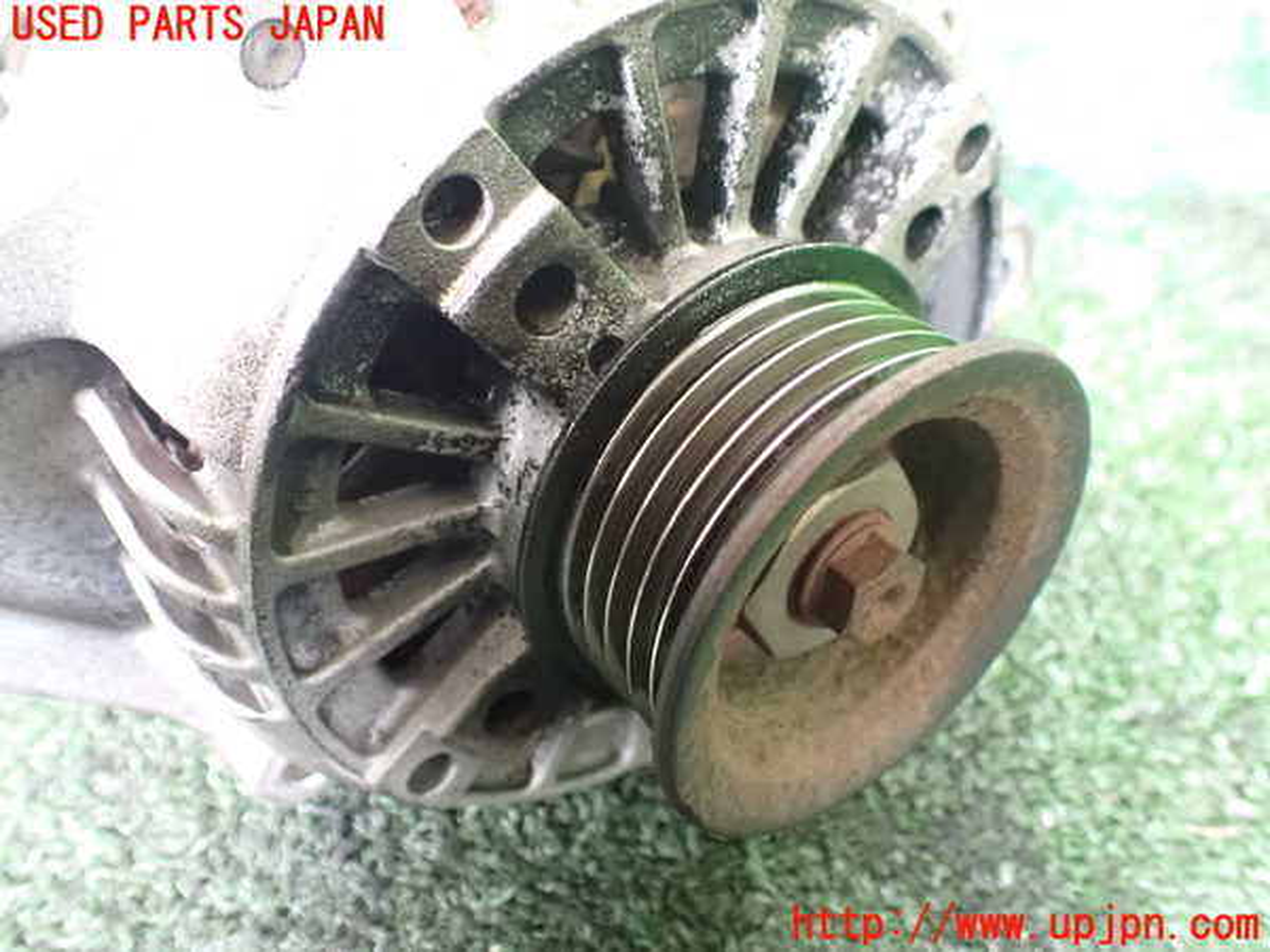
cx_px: 635
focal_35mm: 30
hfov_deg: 60.0
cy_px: 476
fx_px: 1101
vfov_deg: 46.8
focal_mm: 5.4
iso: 1600
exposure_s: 1/30
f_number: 2.3
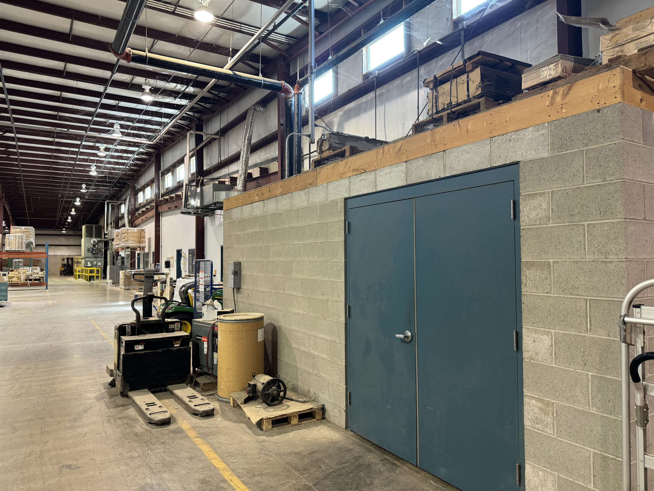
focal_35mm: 24
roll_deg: +0.2
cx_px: 327
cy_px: 246
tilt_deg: +1.1
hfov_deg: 71.6
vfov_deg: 56.8
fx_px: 453
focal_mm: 6.76
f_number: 1.78
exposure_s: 1/60
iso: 250
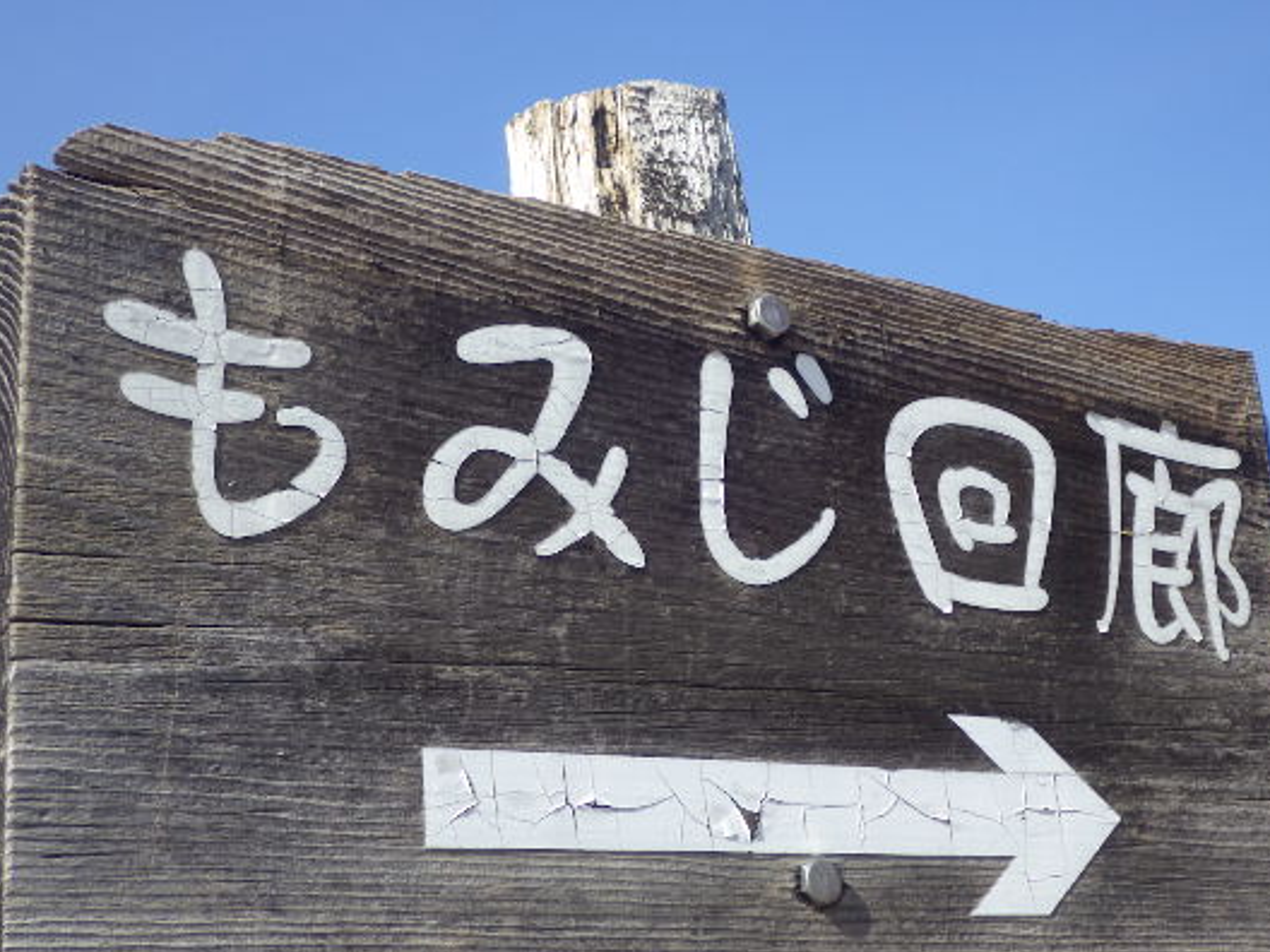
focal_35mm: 57
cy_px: 459
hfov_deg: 33.8
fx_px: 2091
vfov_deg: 25.7
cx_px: 690
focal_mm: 8.4
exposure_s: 1/500
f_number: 4.2
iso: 125
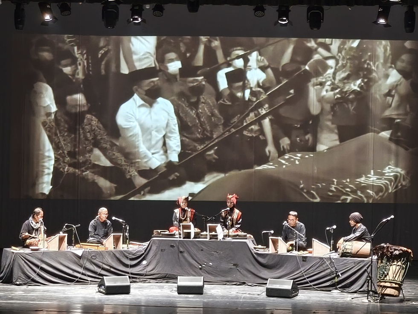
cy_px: 157
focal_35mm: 100
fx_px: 1208
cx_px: 209
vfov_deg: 14.8
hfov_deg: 19.6
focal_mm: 7.1
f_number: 1.9
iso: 3200
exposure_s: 1/33.3
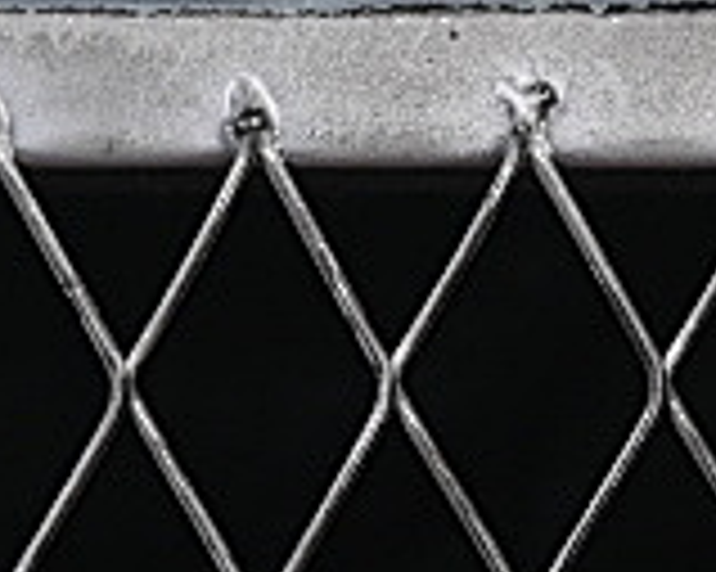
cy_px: -1027
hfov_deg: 4.0
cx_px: -221
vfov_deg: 3.2
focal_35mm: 478
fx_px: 10123
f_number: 8
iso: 160
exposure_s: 1/80
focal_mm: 50
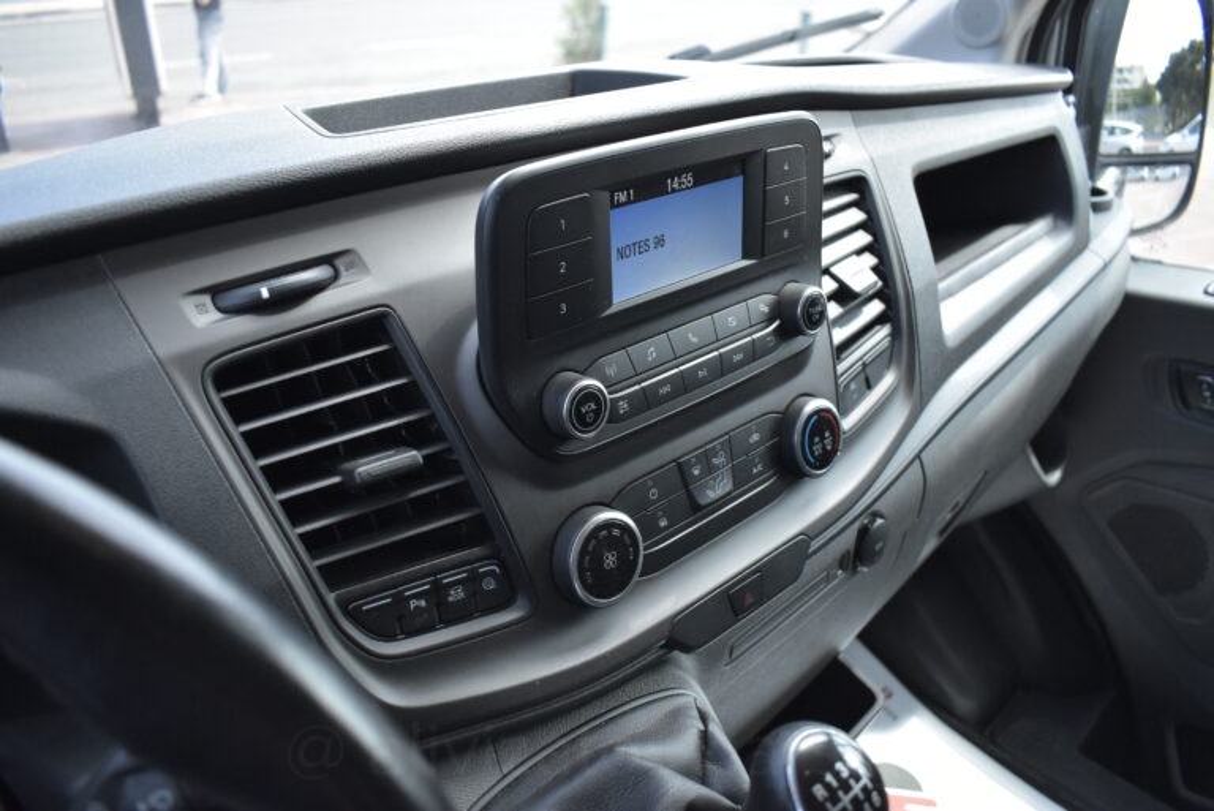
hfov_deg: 67.4
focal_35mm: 27
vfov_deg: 48.0
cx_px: 607
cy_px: 406
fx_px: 911
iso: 1600
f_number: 3.5
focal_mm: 18
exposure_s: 1/1000
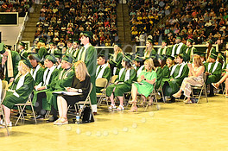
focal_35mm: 66
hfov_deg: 30.5
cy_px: 53
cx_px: 98
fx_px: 417
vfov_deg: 20.5
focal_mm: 30
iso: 1600
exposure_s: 1/60
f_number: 5.6
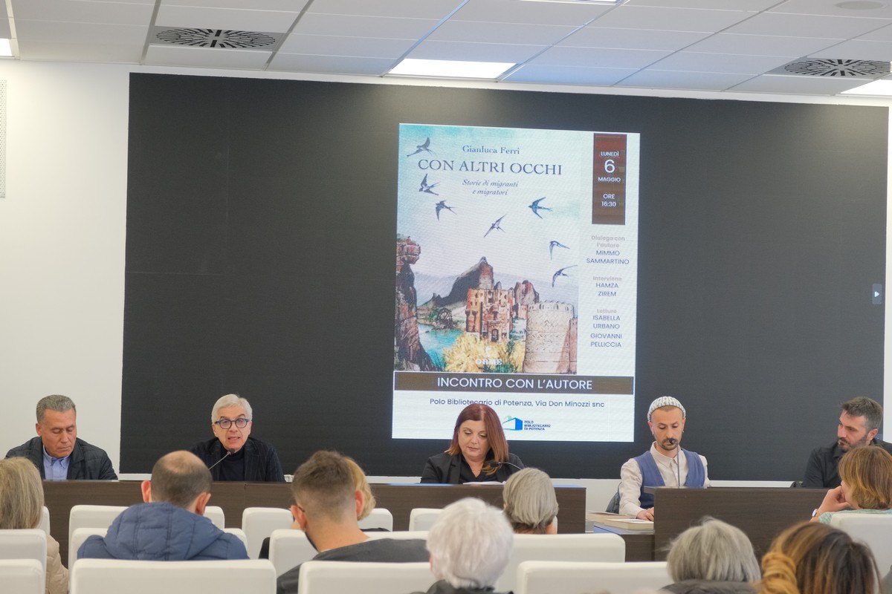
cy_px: 297
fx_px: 2056
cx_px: 446
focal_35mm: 83
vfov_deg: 16.5
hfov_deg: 24.5
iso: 2000
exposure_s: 1/160
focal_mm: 55
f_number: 4
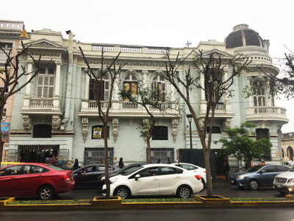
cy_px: 110
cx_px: 147
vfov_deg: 48.2
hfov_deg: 61.7
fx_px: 246
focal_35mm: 29
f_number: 2.2
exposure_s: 1/130
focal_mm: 4.15
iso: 32
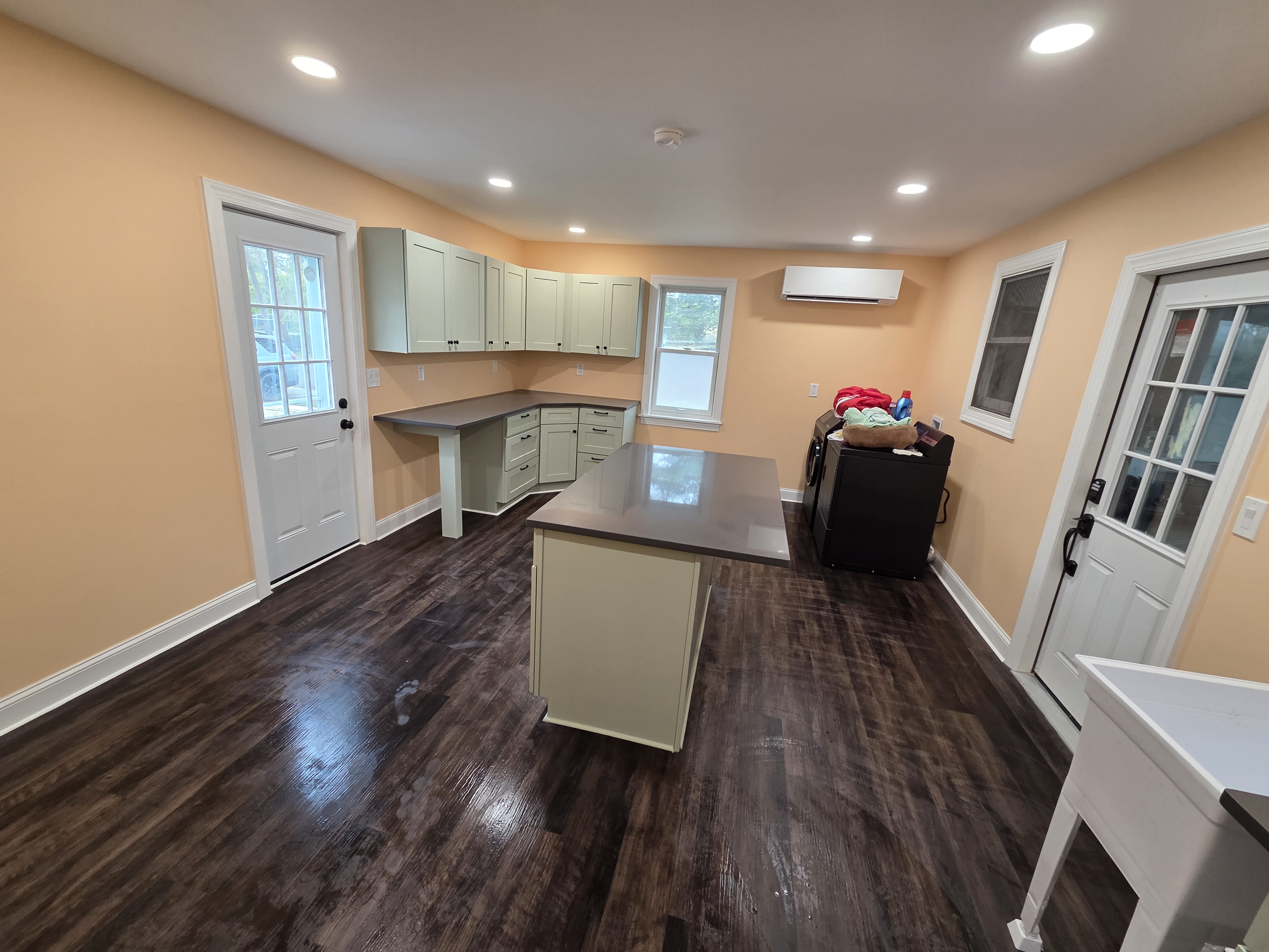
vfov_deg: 89.9
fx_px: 477
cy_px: 476
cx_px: 634
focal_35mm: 13
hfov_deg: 106.2
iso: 160
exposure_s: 1/60
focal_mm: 2.2
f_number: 2.2
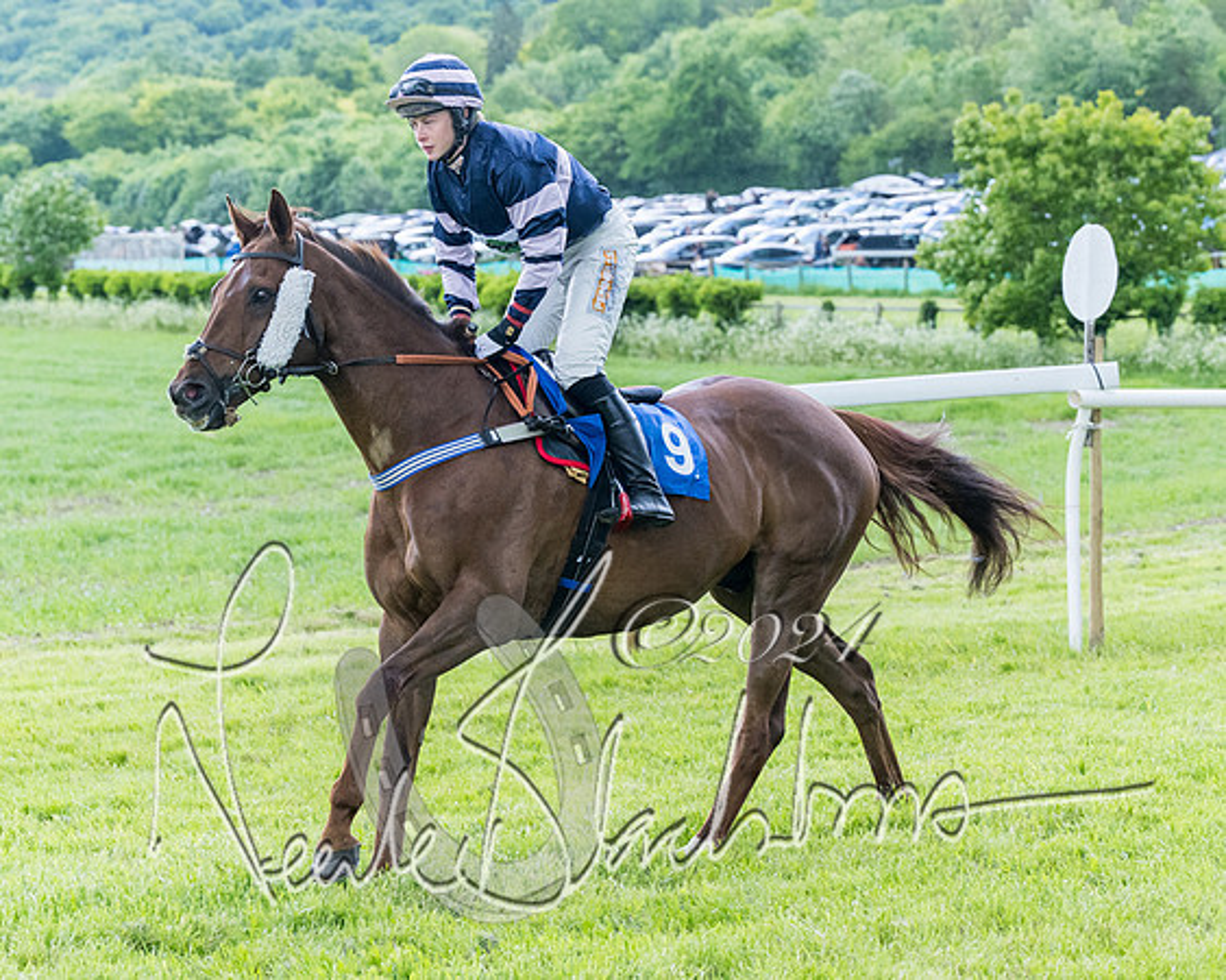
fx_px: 4299
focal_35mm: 119
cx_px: 681
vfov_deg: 13.0
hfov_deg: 16.2
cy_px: 397
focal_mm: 70
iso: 800
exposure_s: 1/2000
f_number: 4
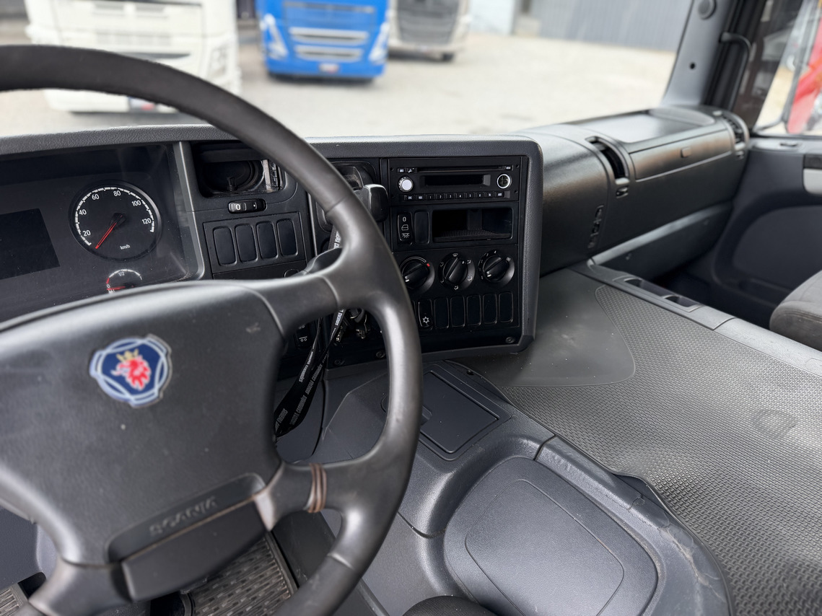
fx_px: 570
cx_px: 411
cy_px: 308
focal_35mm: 24
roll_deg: -4.6
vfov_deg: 56.8
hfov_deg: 71.6
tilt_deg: -28.2
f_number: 1.78
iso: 80
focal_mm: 6.76
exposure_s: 1/389
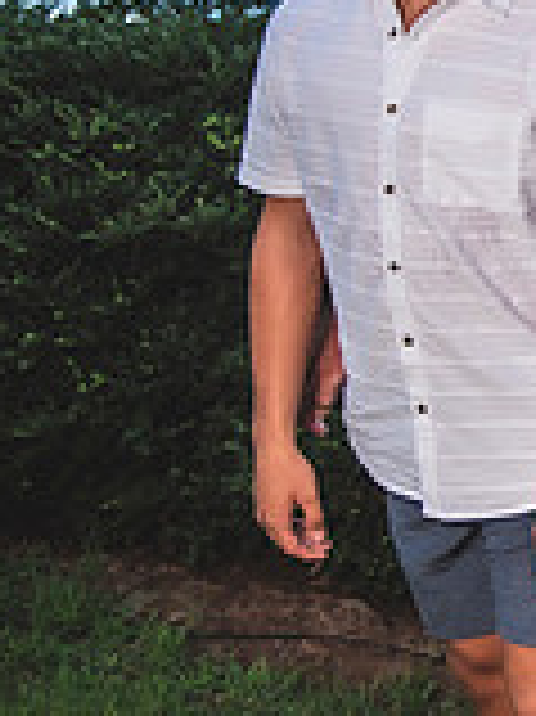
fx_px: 2357
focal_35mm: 114
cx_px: 1295
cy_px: 74
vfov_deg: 17.0
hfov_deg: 10.9
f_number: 2.8
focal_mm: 32
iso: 100
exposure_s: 1/640
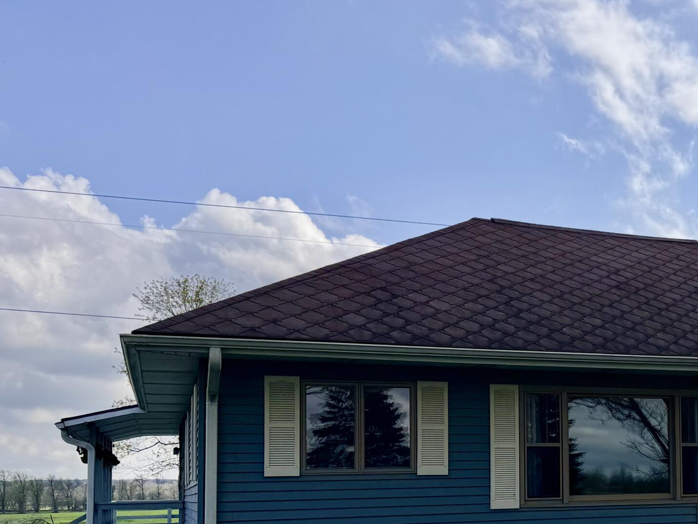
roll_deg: +1.0
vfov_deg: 28.4
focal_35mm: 50
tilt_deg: +3.4
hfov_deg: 35.5
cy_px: 428
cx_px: 651
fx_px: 1008
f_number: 1.78
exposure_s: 1/8130
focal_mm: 6.76
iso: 80
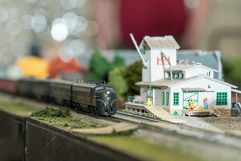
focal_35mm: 102
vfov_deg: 13.4
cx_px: 107
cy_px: 90
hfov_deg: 19.9
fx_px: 686
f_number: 5.6
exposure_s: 1/200
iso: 2000
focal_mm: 90
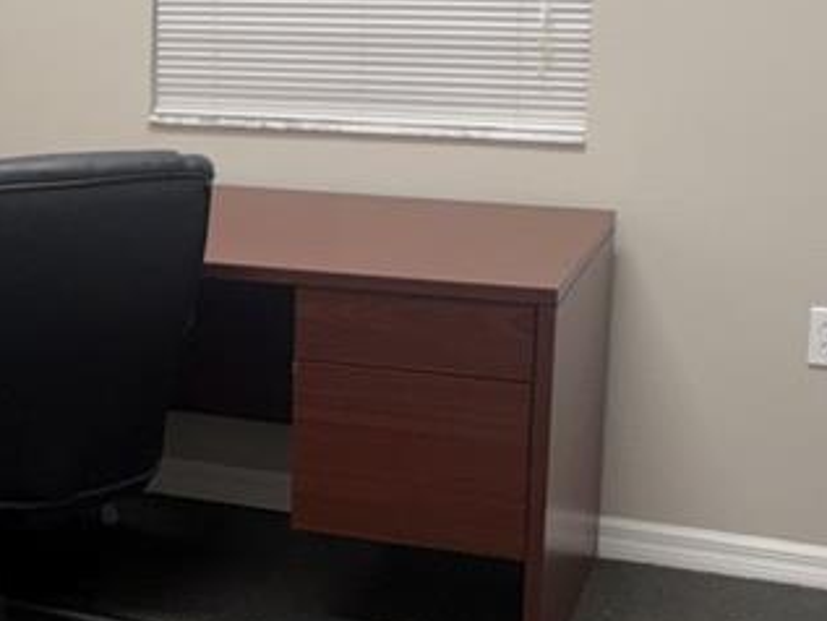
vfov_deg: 17.5
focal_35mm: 84
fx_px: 2008
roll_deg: +1.6
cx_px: -214
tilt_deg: -10.5
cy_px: 196
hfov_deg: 21.3
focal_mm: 5.96
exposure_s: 1/120
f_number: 1.6
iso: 80
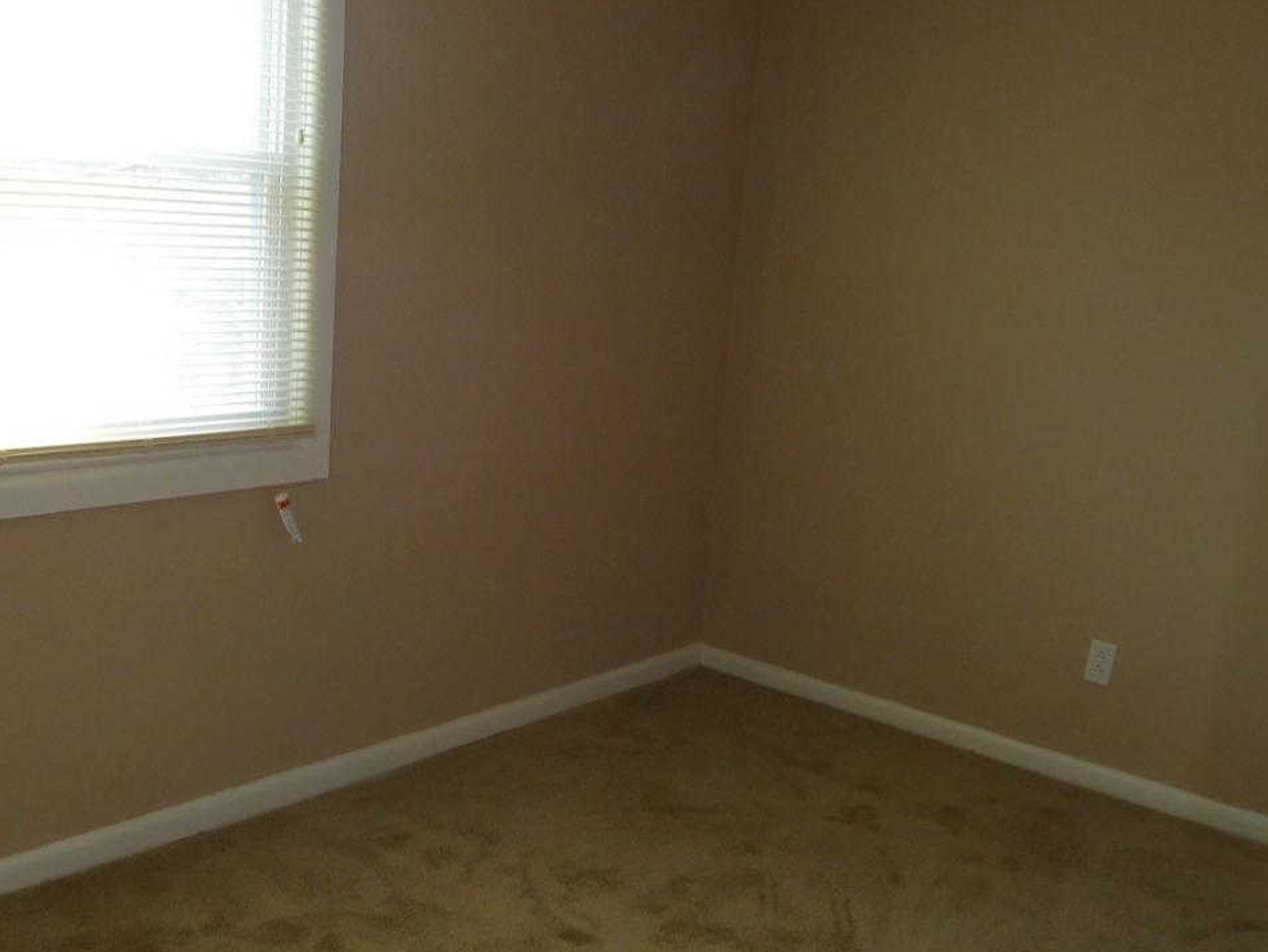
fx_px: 1392
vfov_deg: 37.7
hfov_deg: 48.7
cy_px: 549
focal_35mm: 38
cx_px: 522
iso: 200
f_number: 3.4
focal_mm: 4.5
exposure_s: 1/30
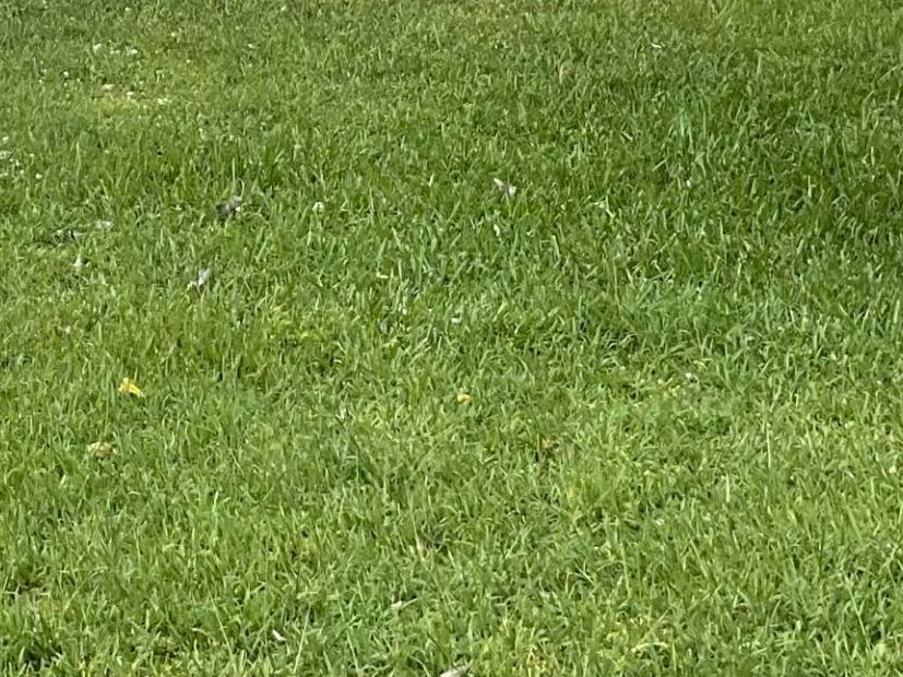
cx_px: 34
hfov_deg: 19.0
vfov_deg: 14.0
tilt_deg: -5.1
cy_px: -213
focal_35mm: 101
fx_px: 2634
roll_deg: +0.3
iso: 16
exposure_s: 1/1098
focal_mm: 3
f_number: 1.8
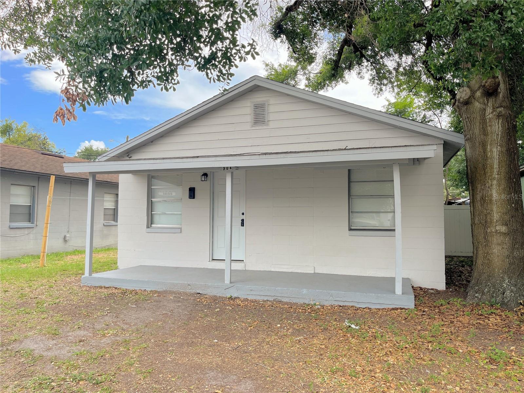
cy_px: 196
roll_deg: -0.5
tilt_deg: +4.0
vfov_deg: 53.1
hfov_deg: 67.3
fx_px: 394
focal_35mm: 26
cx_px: 262
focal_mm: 5.1
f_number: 1.6
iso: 50
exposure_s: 1/787
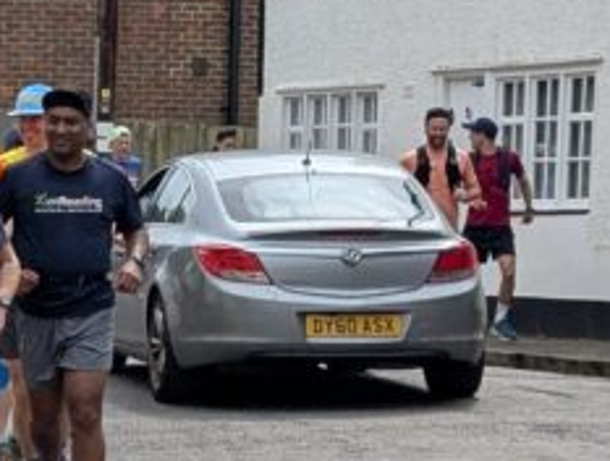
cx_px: -699
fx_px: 3798
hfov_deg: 8.6
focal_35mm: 215
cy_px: 384
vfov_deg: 6.9
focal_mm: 6.9
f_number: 1.68
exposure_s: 1/1311
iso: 20
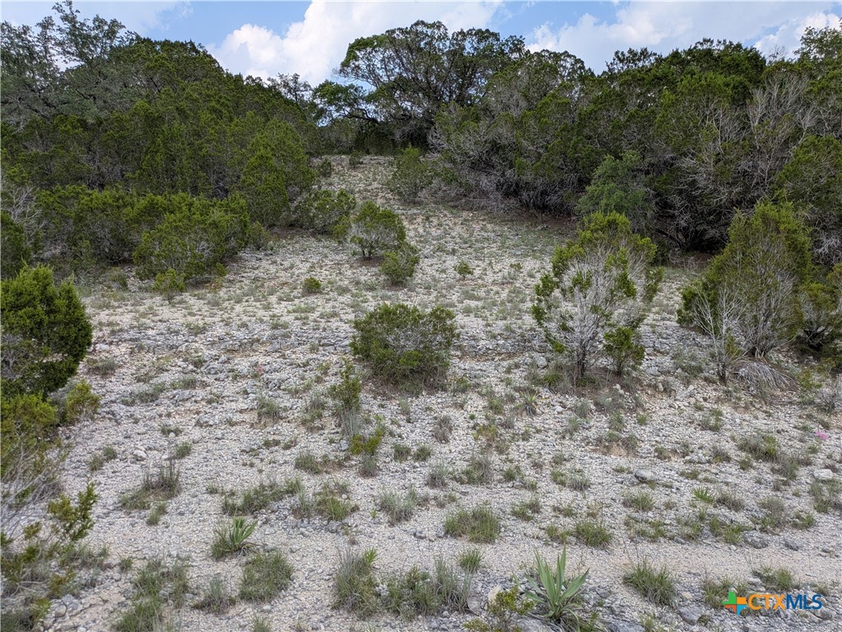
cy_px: 316
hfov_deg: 69.4
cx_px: 421
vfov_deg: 54.9
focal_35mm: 25
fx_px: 608
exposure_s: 1/1449
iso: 47
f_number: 1.89
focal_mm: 5.43
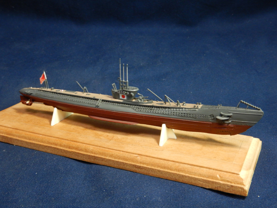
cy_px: 104
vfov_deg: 32.9
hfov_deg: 42.9
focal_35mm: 44
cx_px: 138
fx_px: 352
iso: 400
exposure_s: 1/15
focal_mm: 7.8
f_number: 4.3
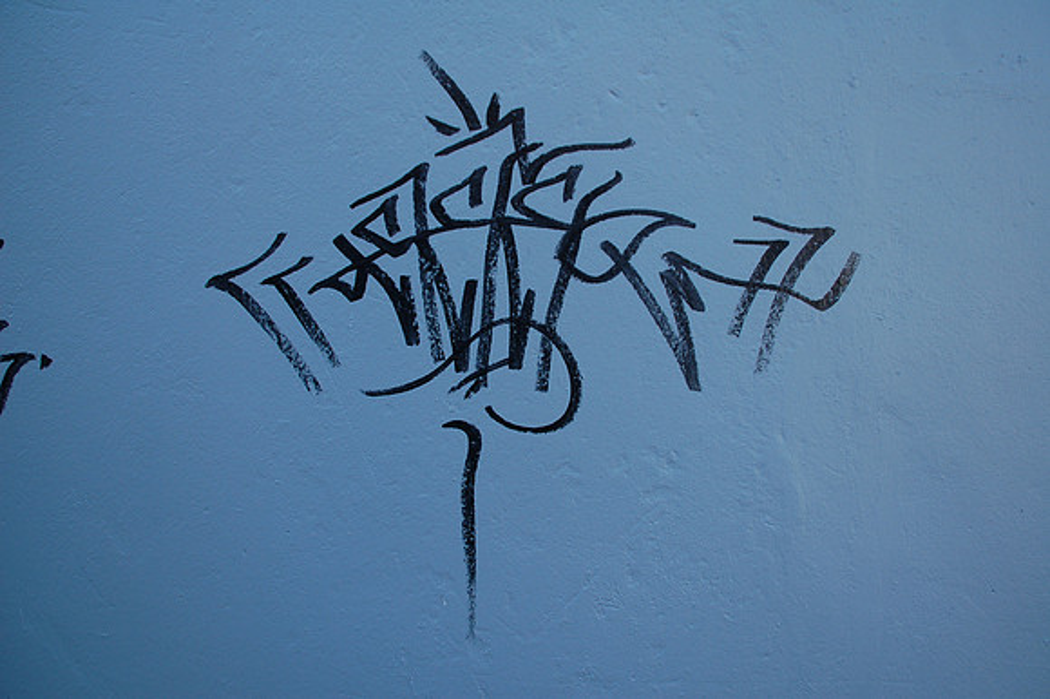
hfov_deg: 57.3
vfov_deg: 39.9
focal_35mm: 33
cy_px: 350
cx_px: 525
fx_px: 962
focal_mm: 22
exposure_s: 1/160
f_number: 4
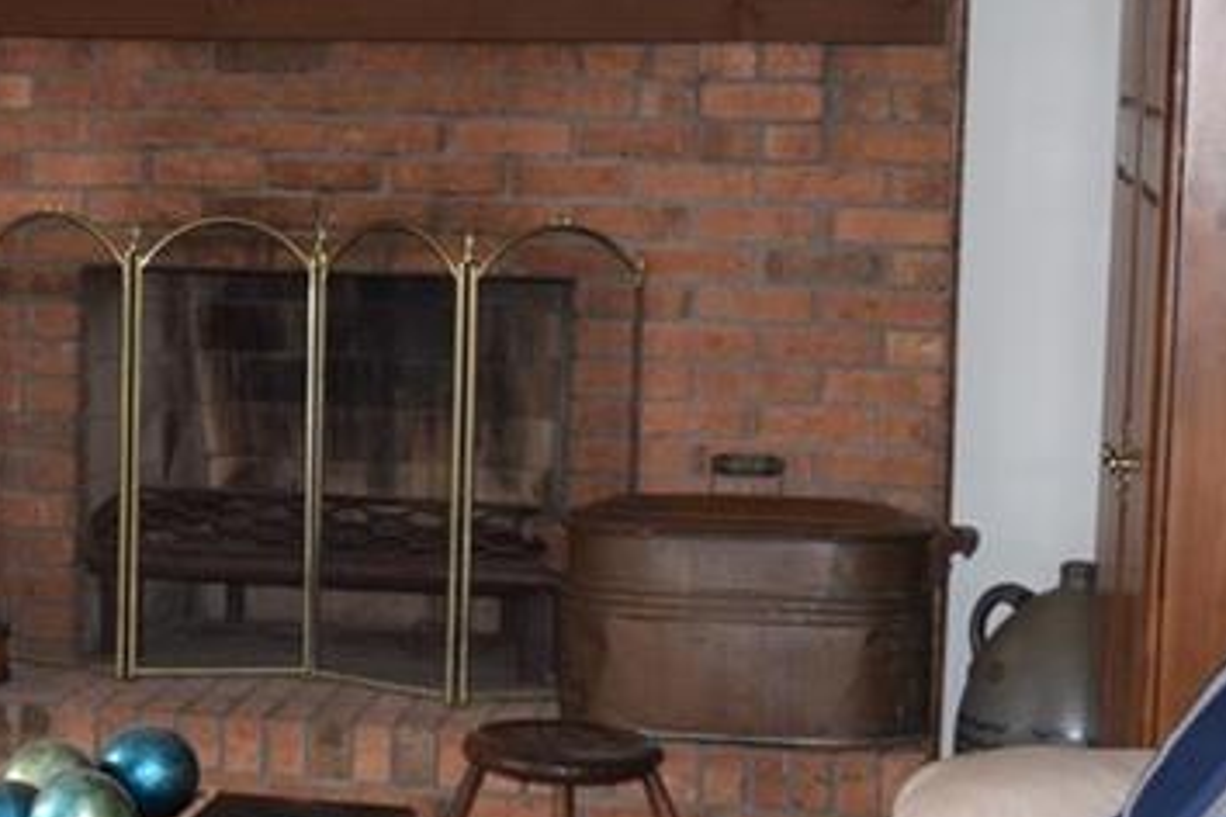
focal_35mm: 104
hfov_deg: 18.7
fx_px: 3542
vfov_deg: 13.2
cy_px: 447
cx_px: -187
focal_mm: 24
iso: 800
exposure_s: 1/100
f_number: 5
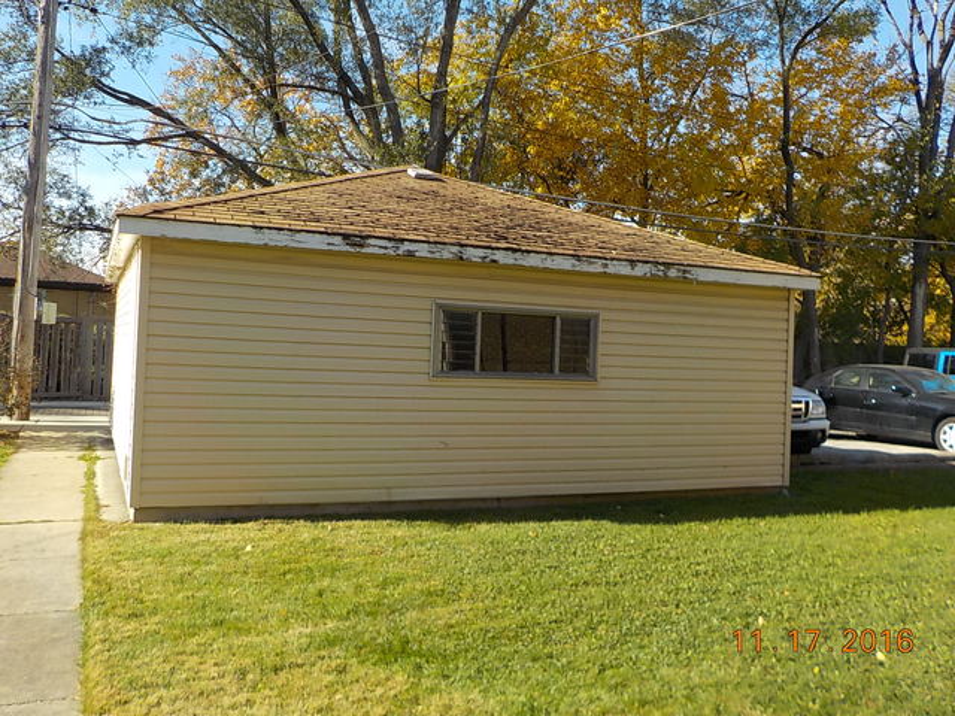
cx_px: 478
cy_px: 358
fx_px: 828
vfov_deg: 46.8
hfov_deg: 60.0
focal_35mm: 30
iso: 125
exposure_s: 1/640
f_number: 3.3
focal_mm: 4.1
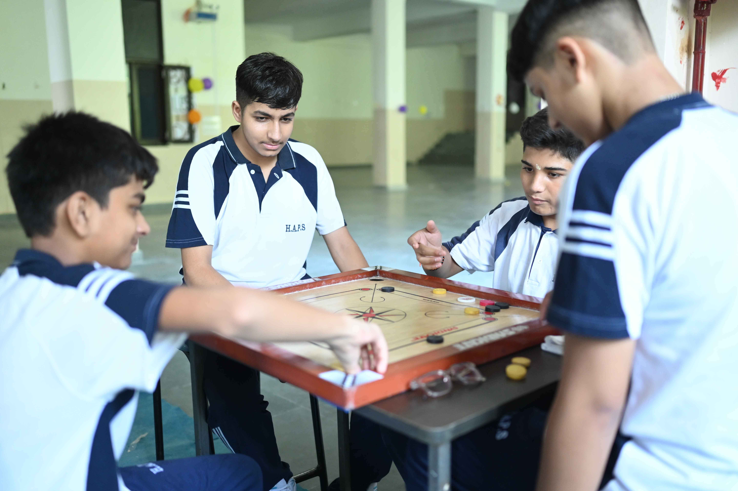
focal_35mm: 35
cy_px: 246
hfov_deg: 54.5
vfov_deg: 37.8
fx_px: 717
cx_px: 369
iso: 2500
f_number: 1.8
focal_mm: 35
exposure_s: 1/250
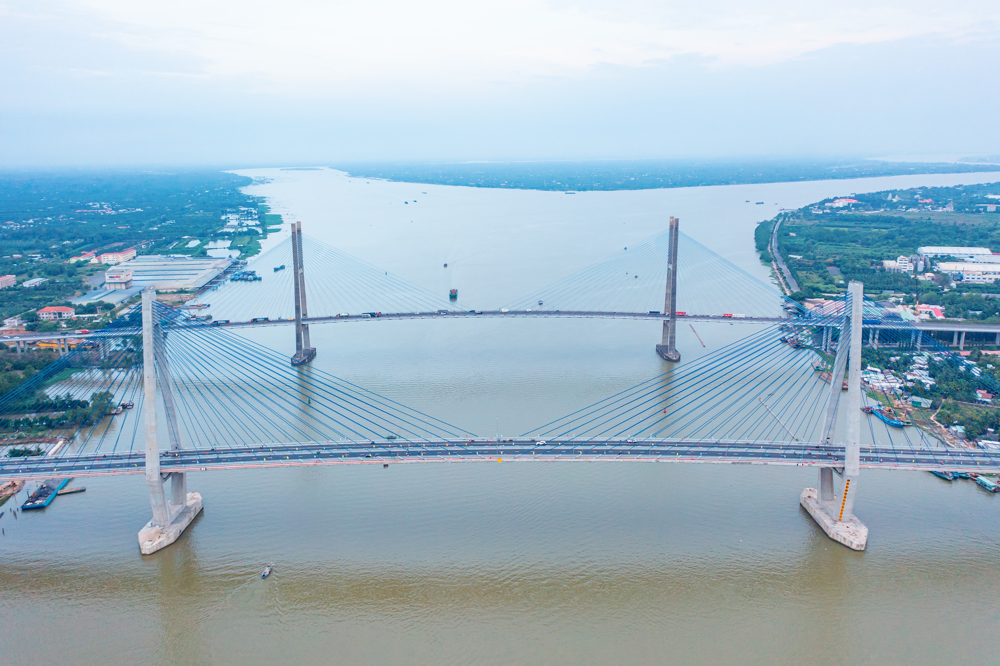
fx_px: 777
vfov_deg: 46.4
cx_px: 500
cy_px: 333
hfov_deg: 65.5
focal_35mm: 28
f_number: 2.8
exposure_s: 1/200
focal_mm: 10.26
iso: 200
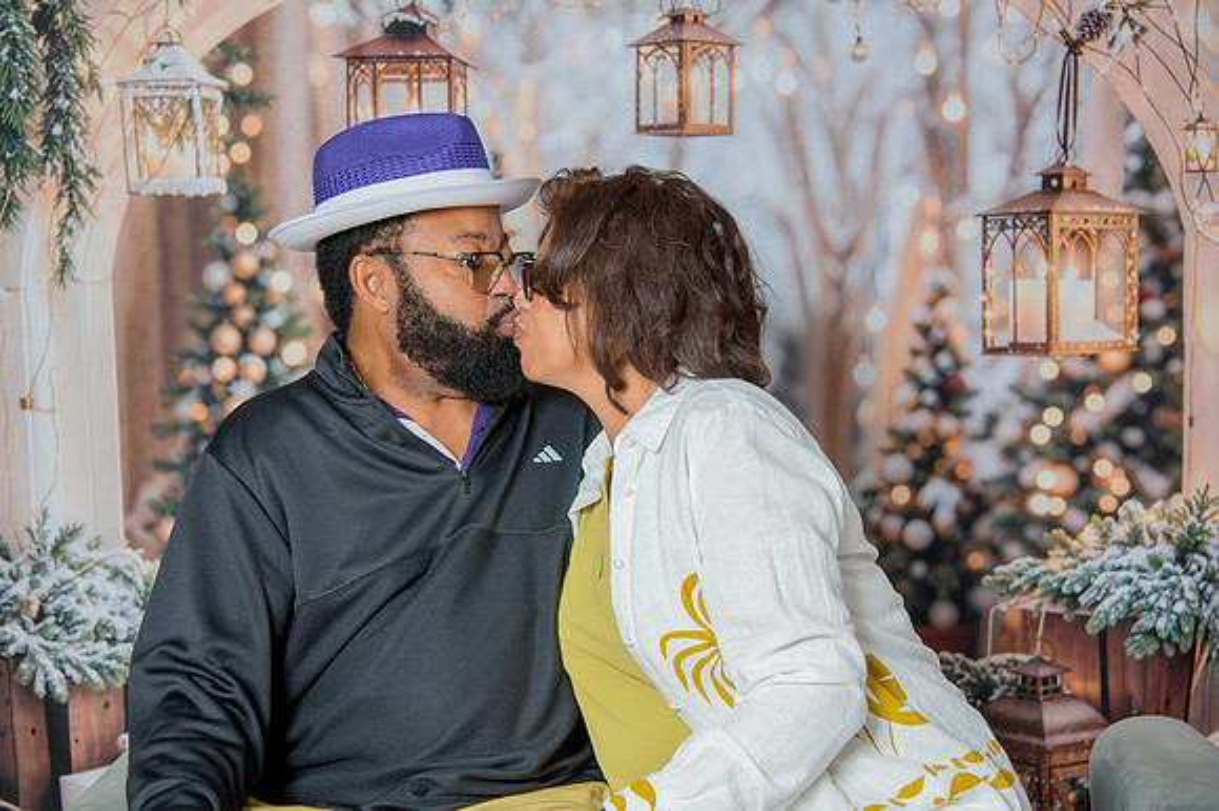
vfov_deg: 24.6
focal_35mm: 55
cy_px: 396
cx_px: 595
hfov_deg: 36.2
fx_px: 1863
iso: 100
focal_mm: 52
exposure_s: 1/200
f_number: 4
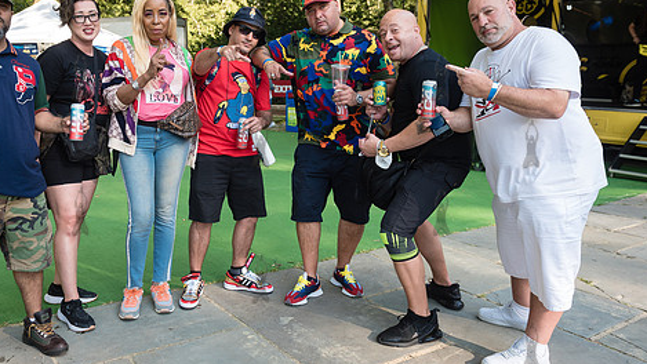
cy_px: 131
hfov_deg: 58.6
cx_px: 235
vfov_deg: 35.4
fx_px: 566
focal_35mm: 33
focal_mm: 24
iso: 200
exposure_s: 1/400
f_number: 4
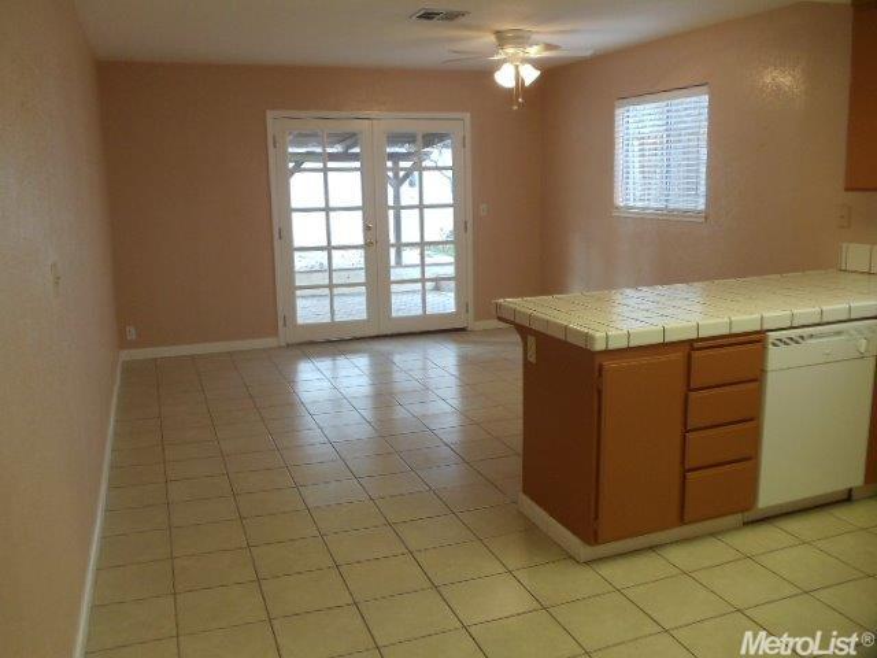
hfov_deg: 42.9
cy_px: 329
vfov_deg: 32.9
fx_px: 1115
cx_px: 438
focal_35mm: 44
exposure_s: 1/30
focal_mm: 6
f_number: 3.5
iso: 200
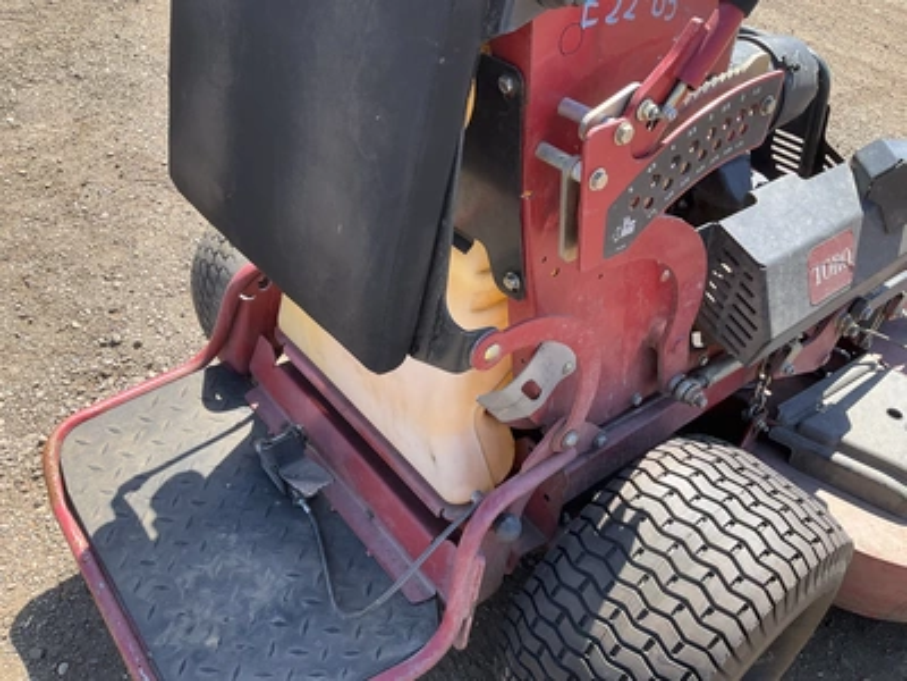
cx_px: 454
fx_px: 760
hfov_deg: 61.7
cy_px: 340
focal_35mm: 29
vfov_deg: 48.2
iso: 25
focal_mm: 3
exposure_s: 1/362
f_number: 1.8
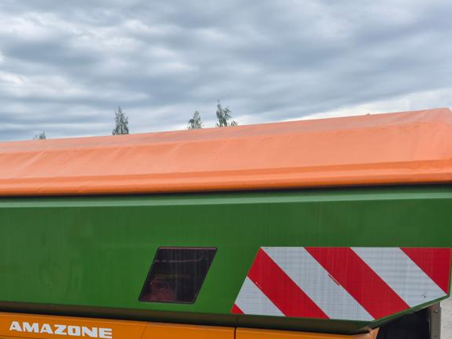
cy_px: 310
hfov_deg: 42.3
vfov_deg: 31.2
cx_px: 146
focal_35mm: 44
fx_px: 574
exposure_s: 1/2536
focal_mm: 5.4
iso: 80
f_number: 1.8
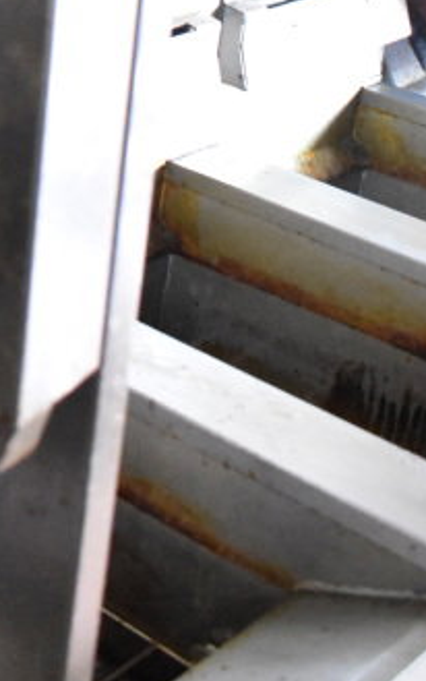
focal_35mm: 85
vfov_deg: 22.0
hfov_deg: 14.6
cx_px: -147
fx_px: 1577
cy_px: -187
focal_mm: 20
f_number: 3.8
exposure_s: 1/30
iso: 7200
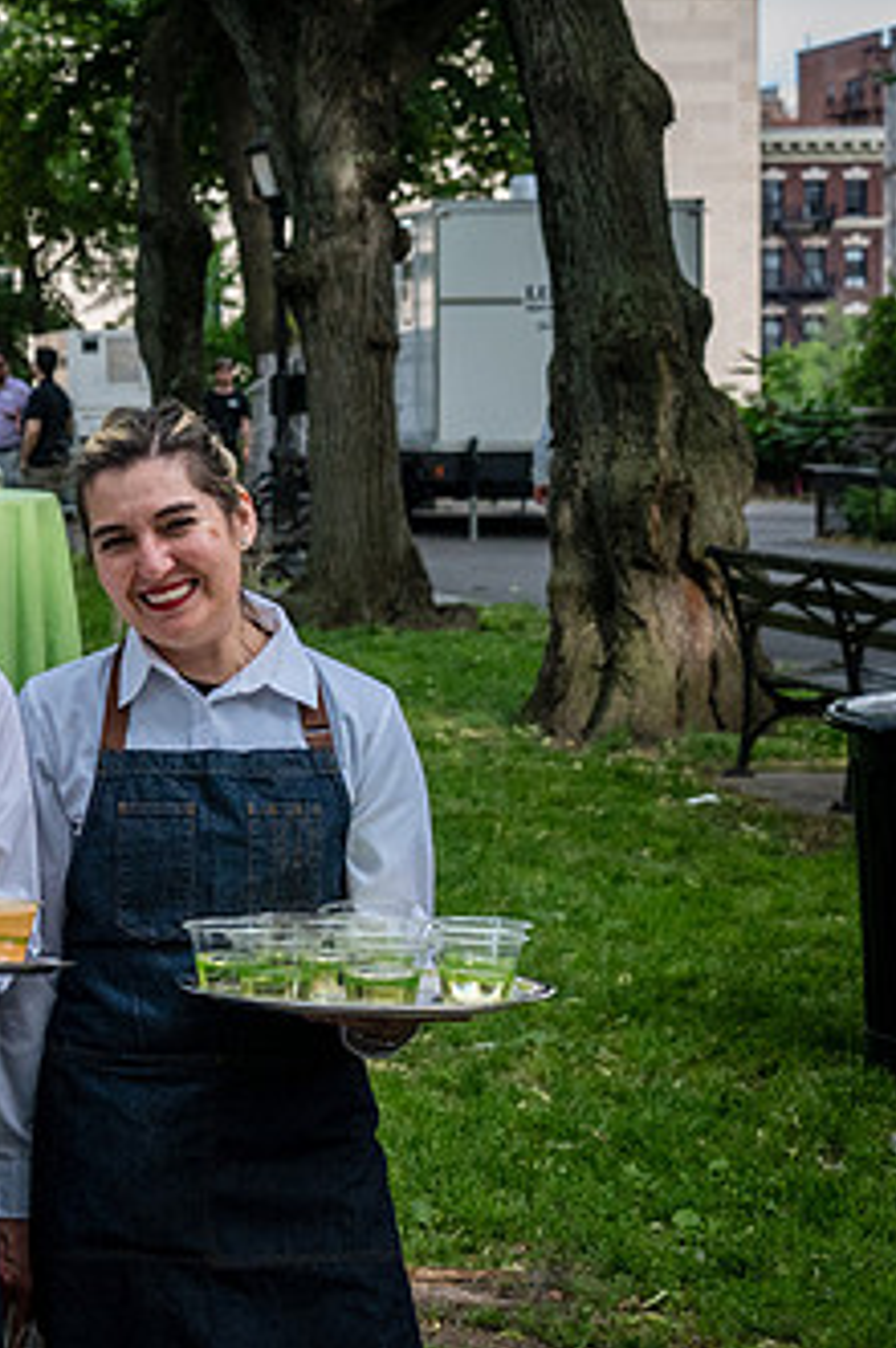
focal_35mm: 96
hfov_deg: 13.7
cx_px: -266
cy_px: 577
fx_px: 3591
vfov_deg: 21.2
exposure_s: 1/2000
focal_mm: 43
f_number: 4
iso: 1600
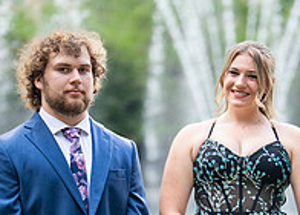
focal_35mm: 173
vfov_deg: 8.2
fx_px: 1474
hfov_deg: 11.5
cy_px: 285
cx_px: 269
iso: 160
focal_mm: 50
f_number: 1.2
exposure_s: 1/800
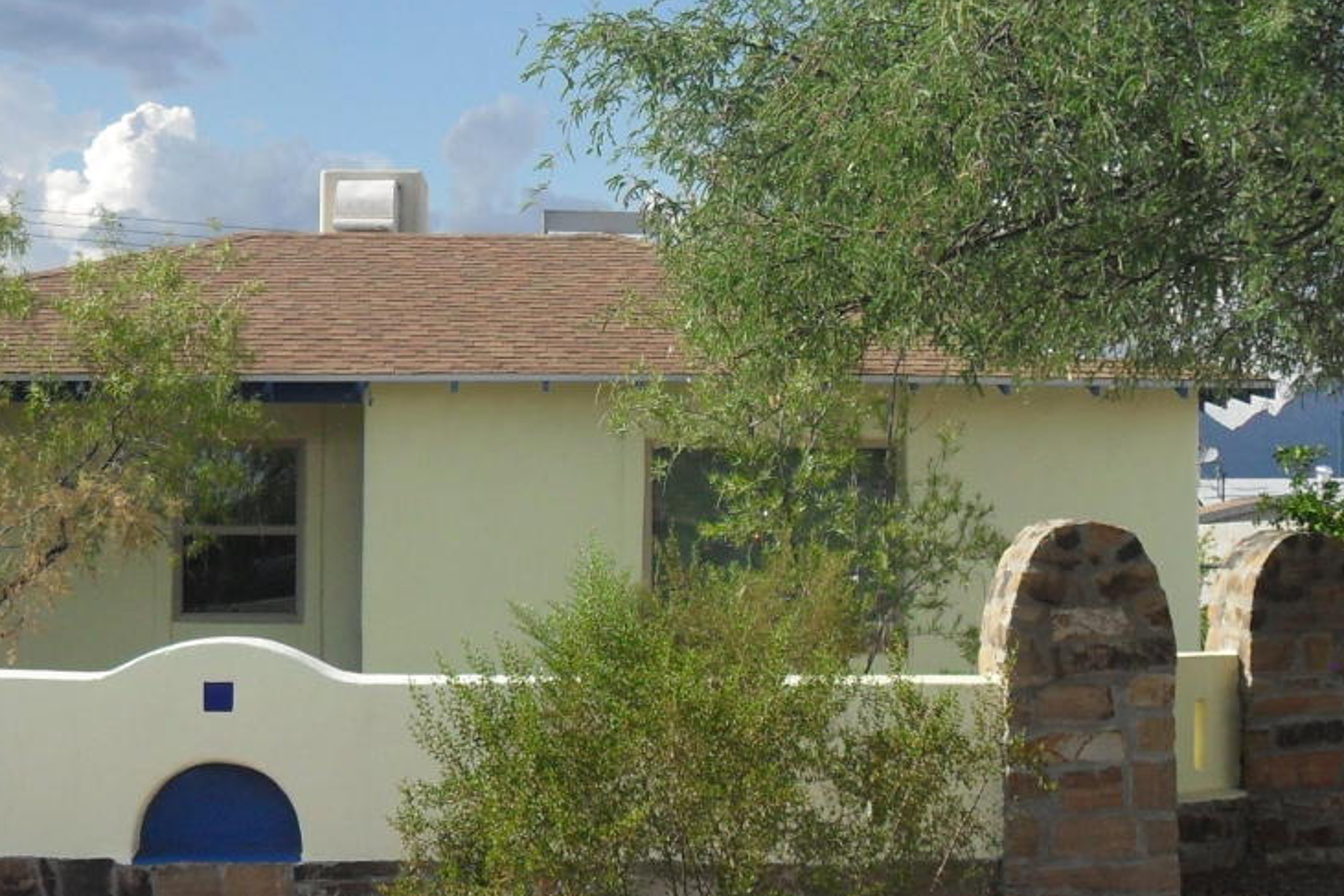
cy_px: 291
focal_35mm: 68
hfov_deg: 29.7
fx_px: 2538
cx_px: 626
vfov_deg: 19.9
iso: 100
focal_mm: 6.2
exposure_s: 1/90
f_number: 8.9
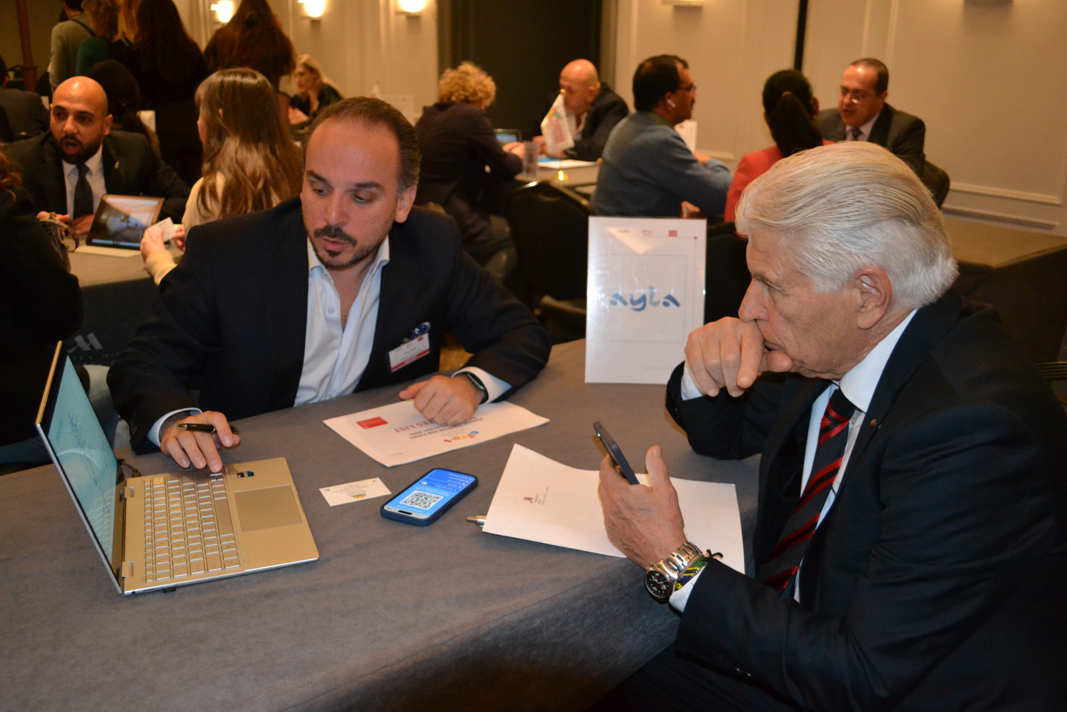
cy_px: 356
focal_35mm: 30
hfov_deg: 61.9
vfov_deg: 43.6
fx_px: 889
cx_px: 534
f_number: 3.8
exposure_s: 1/160
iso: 2200
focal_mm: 20
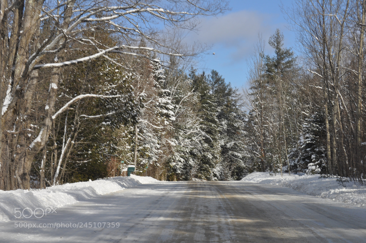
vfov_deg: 16.5
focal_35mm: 82
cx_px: 183
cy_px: 122
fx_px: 838
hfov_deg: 24.6
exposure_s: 1/400
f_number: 9
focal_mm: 55
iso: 200
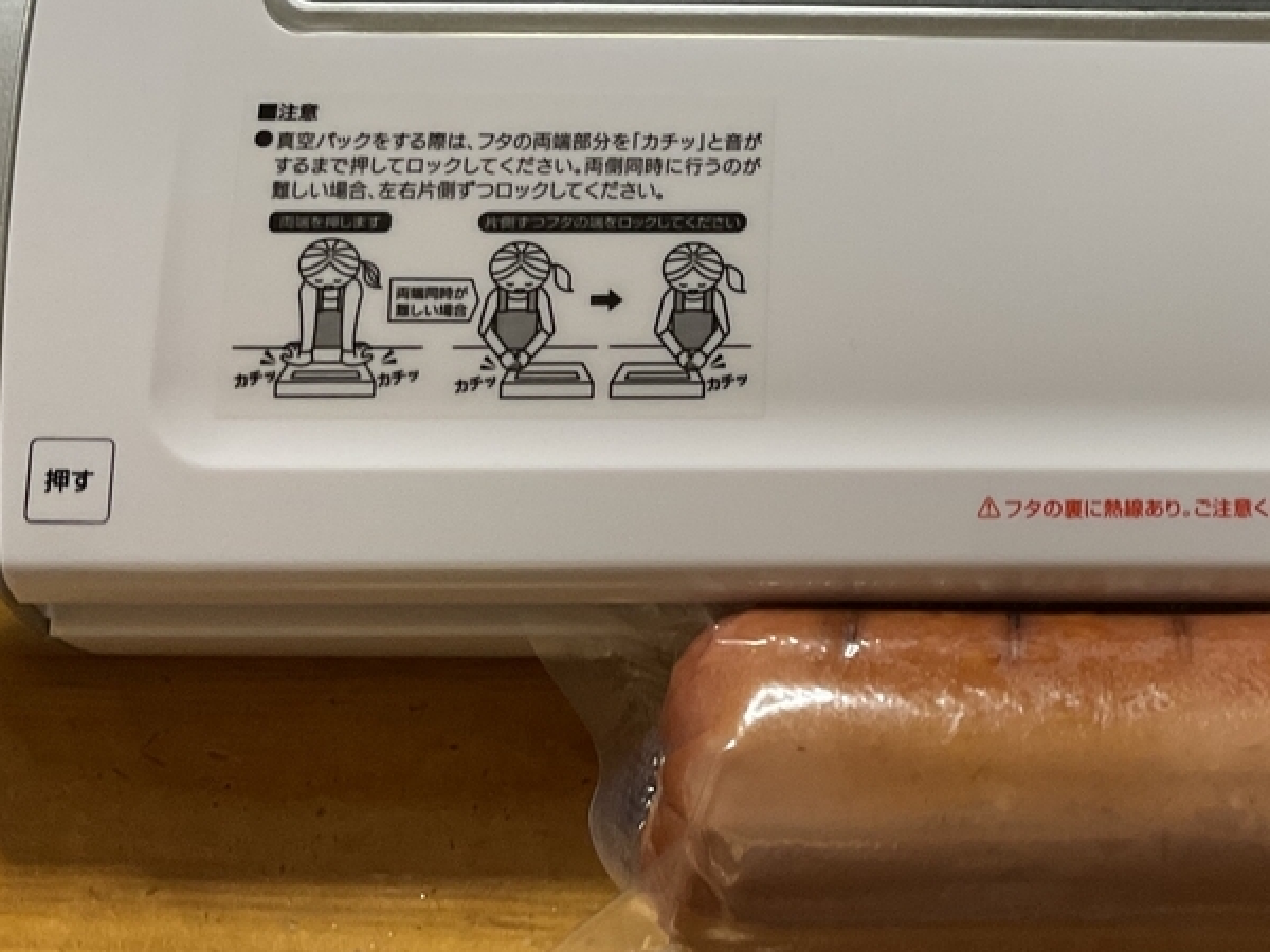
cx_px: 1088
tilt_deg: -54.5
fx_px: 2128
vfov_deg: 24.8
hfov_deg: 32.0
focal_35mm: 58
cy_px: 186
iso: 80
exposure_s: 1/50
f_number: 1.8
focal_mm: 3
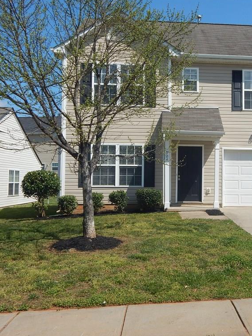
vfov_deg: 44.8
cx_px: 206
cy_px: 168
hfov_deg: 33.3
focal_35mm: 42
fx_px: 408
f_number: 6.5
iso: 125
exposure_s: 1/640
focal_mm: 5.6
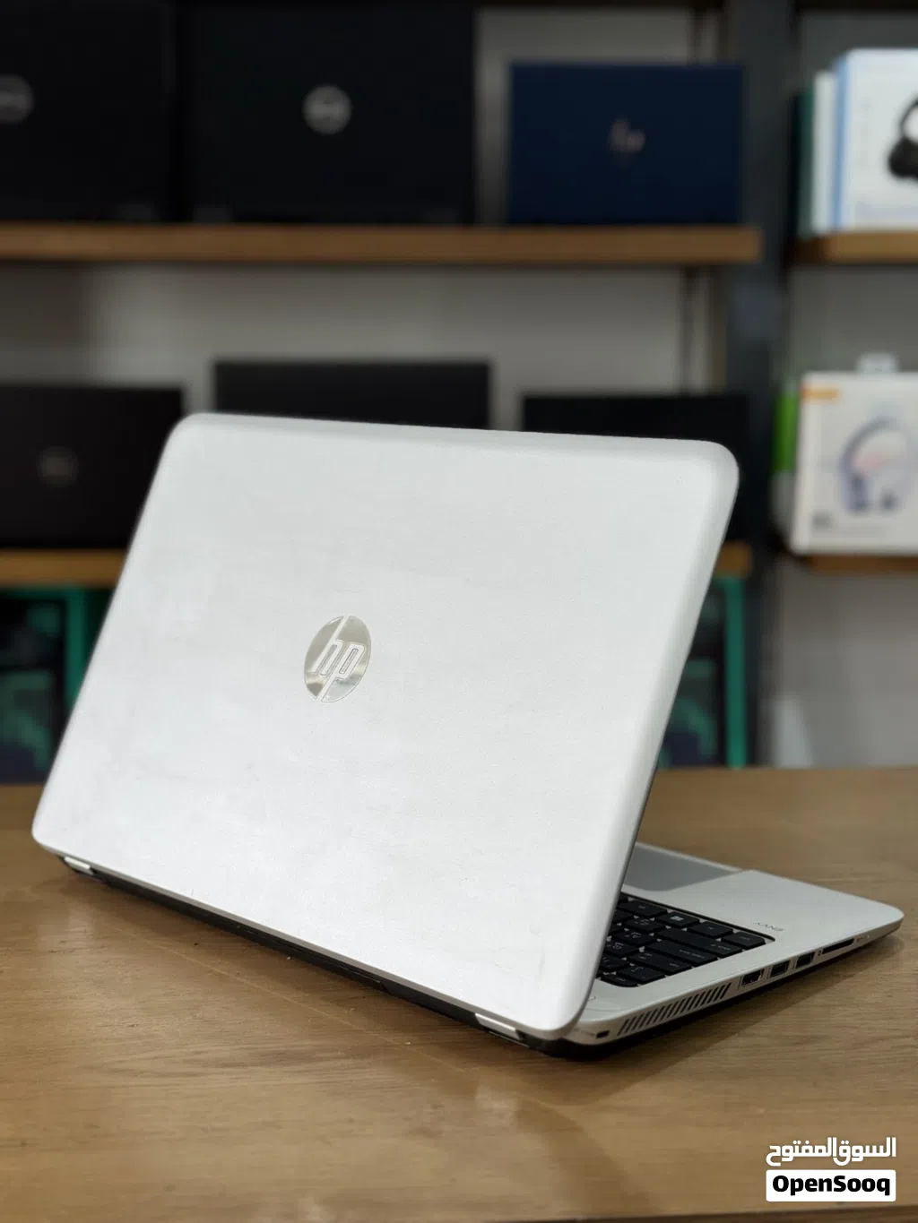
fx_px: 1697
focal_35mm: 48
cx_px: 459
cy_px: 612
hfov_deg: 30.3
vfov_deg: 39.7
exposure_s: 1/428
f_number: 1.78
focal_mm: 6.76
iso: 64
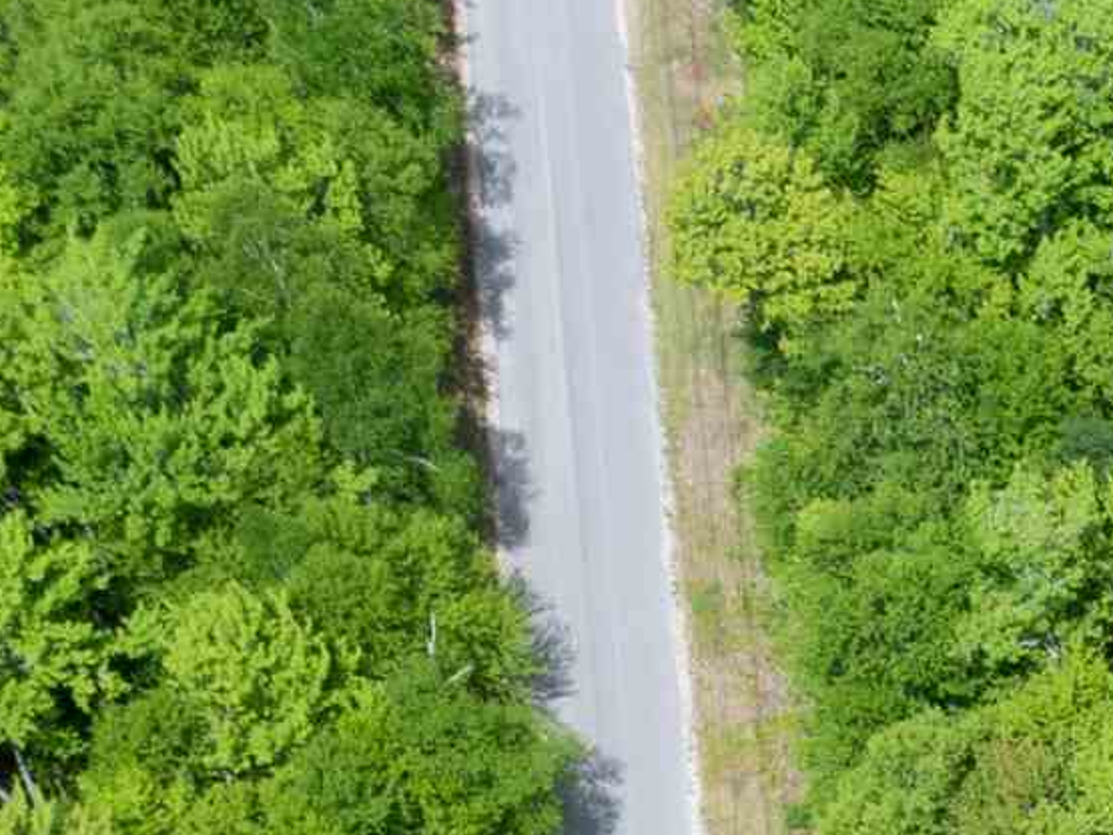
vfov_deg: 9.1
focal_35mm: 149
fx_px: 4790
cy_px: 1861
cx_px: 2425
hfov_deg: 11.5
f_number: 9
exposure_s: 1/30
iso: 120
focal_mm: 10.26
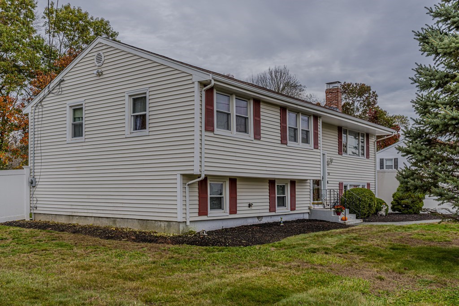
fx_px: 459
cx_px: 230
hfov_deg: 53.1
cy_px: 153
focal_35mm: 36
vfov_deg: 36.9
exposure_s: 1/250
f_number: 8
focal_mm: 36
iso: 200
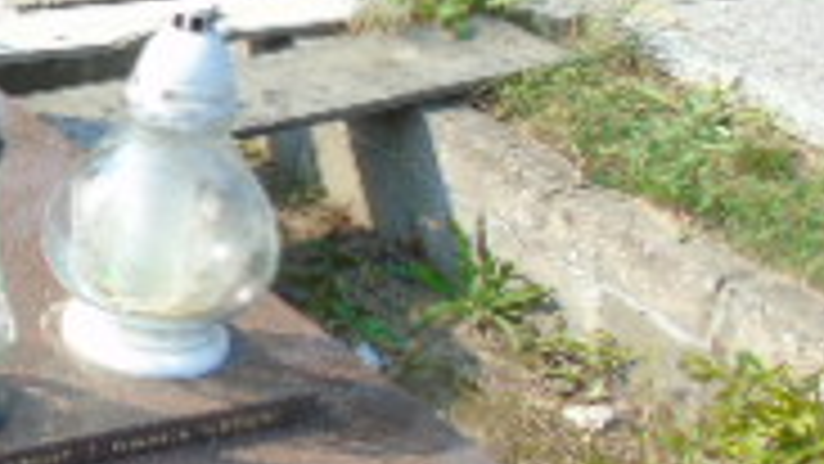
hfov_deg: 19.4
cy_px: 149
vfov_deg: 12.7
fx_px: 2076
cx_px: -441
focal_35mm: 95
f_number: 3.4
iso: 80
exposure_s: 1/320
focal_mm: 4.4
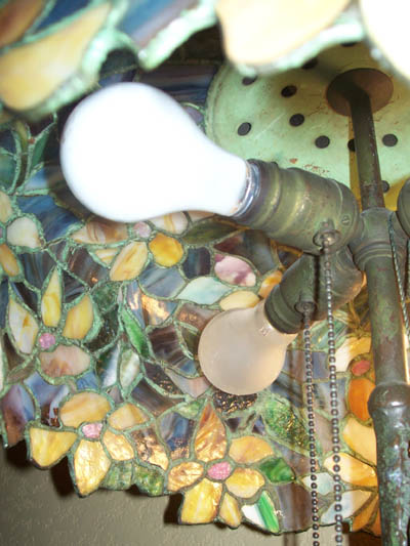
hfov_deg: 34.4
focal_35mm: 42
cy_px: 273
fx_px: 663
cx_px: 205
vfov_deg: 44.8
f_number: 2.8
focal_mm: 7
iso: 80
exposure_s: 1/60
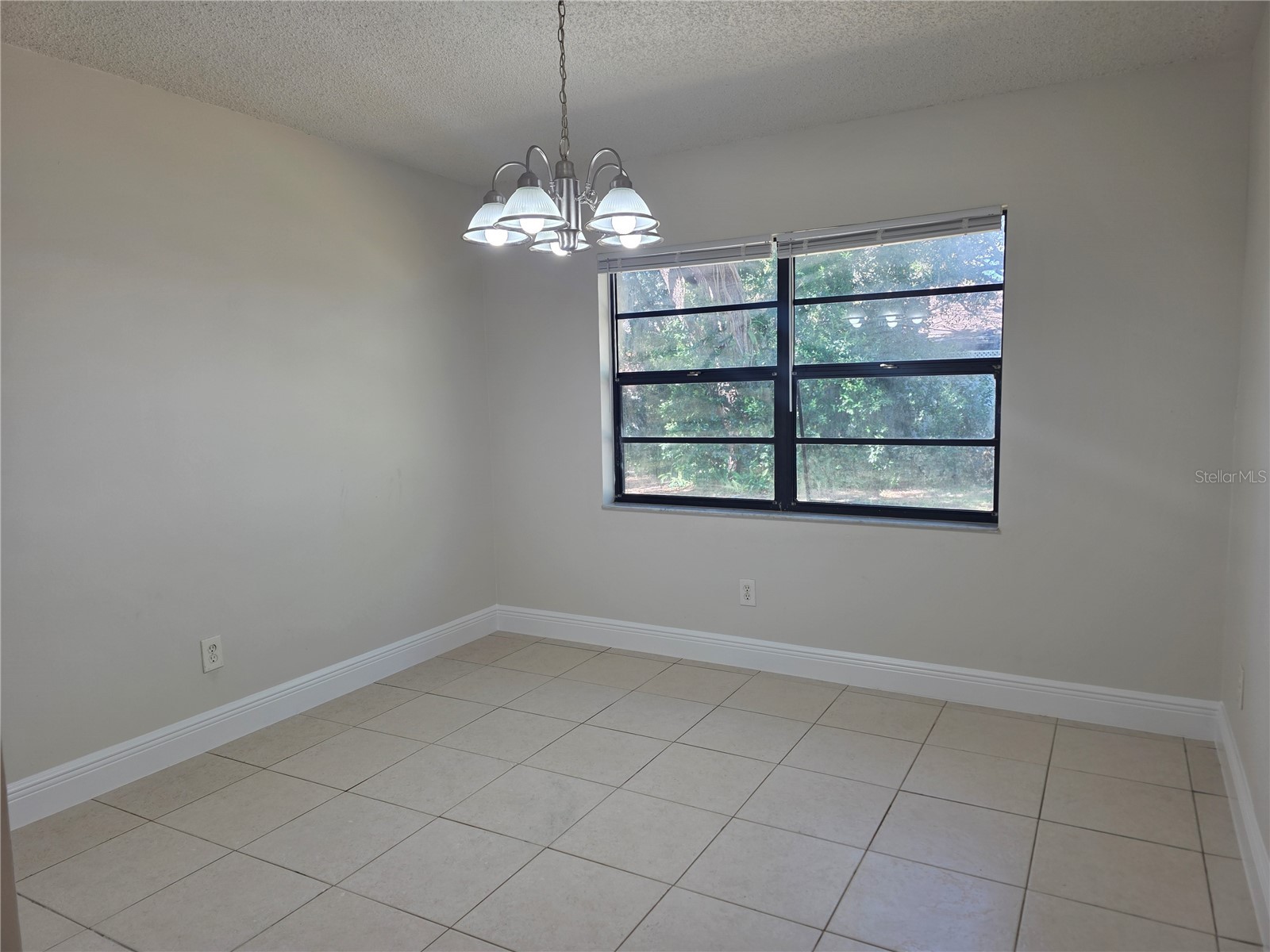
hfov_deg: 73.9
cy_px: 476
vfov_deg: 58.9
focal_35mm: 23
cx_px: 635
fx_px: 844
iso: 64
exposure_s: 1/120
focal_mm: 6.3
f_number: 1.7
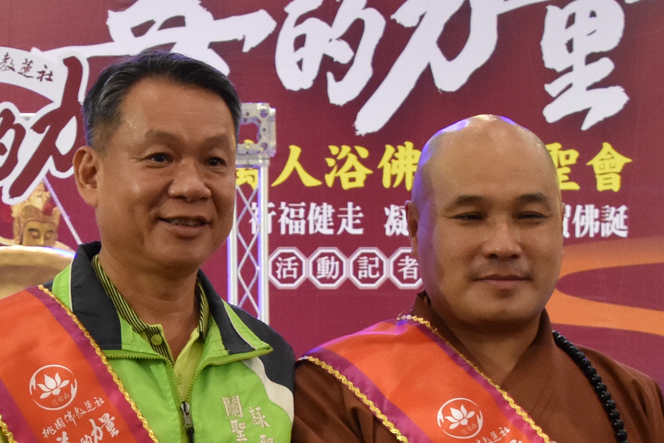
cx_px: 172
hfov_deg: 18.9
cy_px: 395
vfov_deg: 12.6
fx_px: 1986
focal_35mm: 108
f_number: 6.3
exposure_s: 1/160
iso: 1600
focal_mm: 21
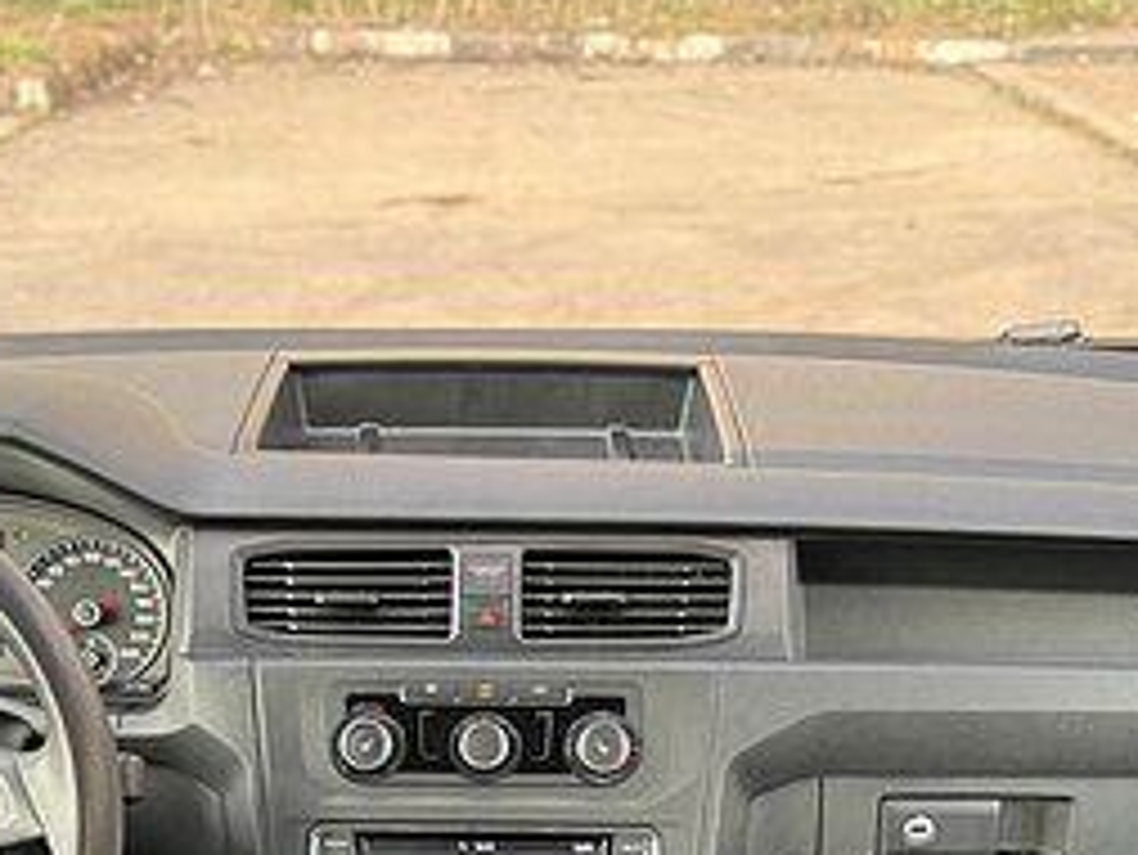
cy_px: 830
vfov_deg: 26.7
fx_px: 1710
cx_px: 454
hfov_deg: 36.7
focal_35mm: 52
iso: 500
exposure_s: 1/60
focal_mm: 6.76
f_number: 1.78
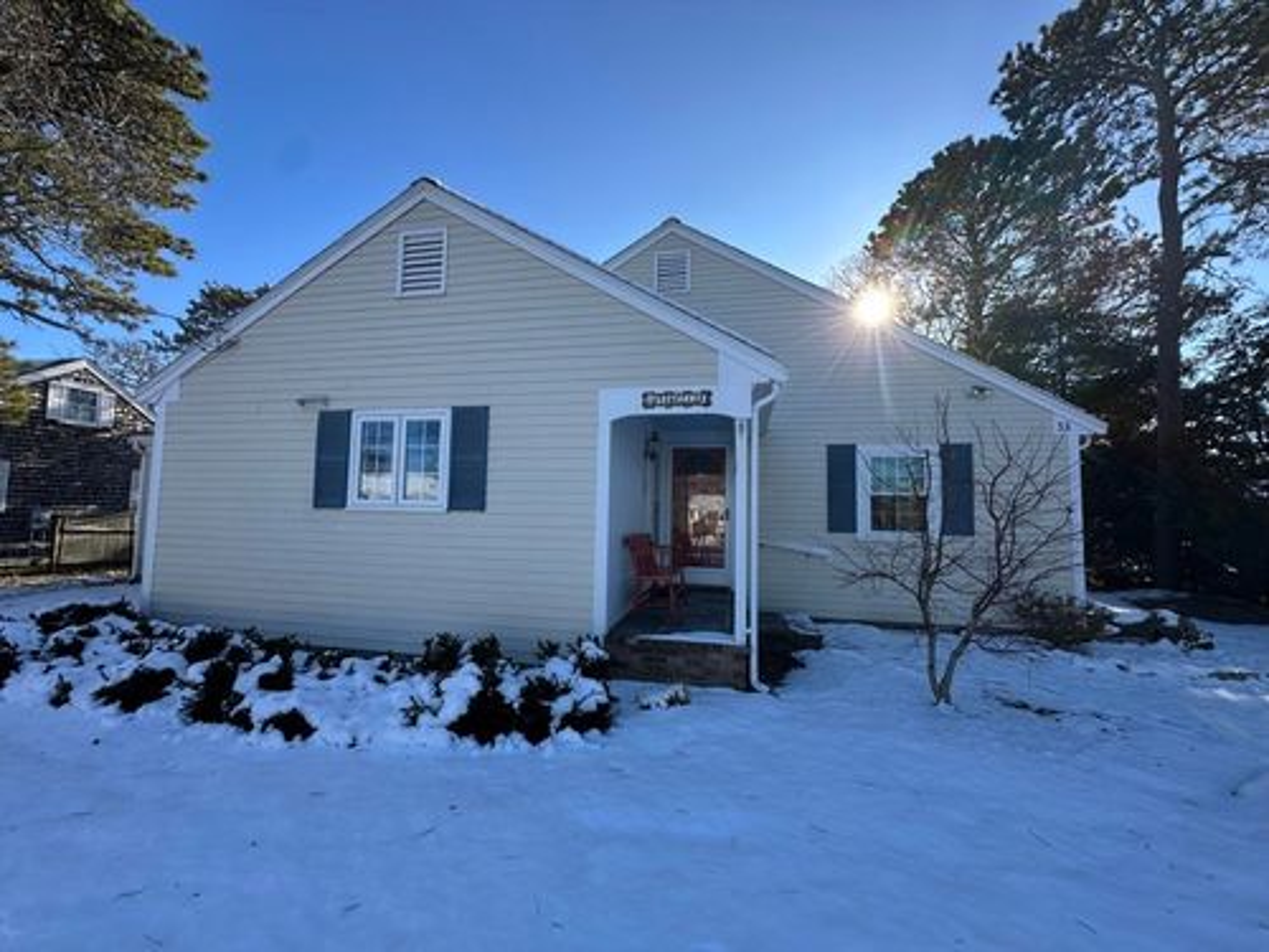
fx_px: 513
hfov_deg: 102.1
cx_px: 634
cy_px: 476
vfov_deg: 85.7
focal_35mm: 14
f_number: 2.2
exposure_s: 1/796
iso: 40
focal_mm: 2.22
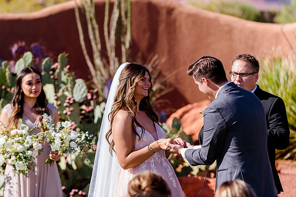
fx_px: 1645
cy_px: 98
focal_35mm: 200
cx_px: 148
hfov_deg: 10.3
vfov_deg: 6.9
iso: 200
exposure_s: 1/800
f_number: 4
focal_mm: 200
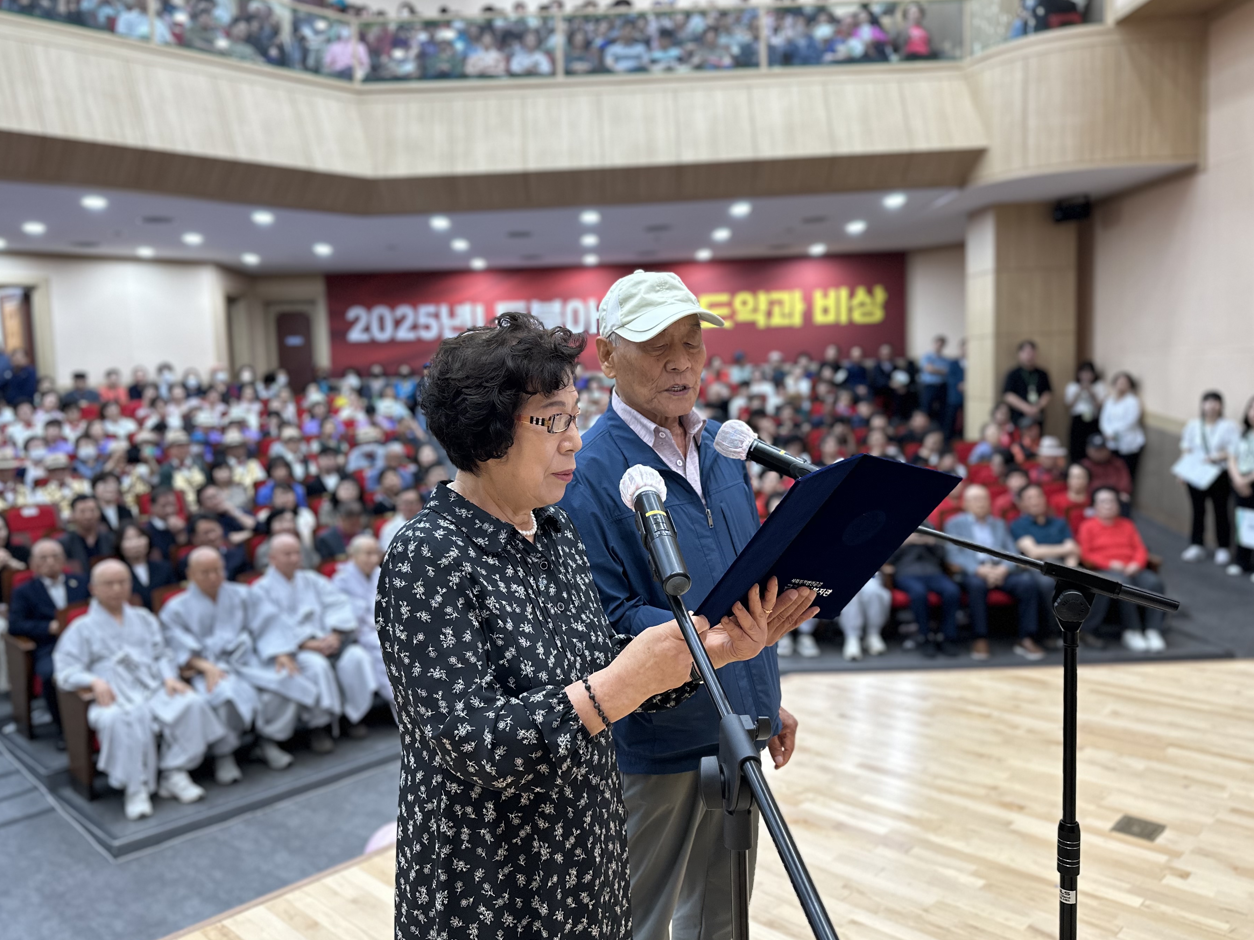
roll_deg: +2.5
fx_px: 978
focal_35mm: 27
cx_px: 575
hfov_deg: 65.2
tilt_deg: -5.8
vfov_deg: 51.4
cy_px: 471
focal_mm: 6.86
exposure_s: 1/60
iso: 200
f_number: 1.78
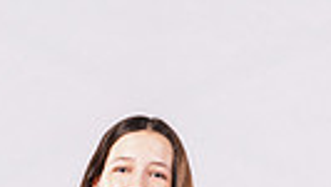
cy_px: 536
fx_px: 2187
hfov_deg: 8.6
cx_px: 82
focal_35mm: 249
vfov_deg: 4.7
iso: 125
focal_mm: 70
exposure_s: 1/200
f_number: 8
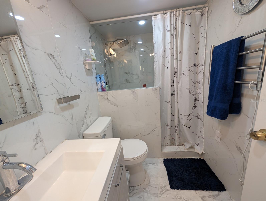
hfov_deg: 110.5
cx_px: 133
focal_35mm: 12
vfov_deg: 94.6
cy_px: 100
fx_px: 92
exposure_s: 1/120
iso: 121
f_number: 1.7
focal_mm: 2.02
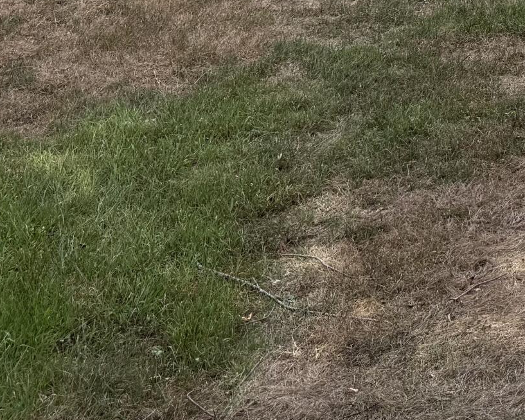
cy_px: -218
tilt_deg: -3.5
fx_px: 1337
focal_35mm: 86
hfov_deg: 19.9
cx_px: 730
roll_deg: -0.7
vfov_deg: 16.3
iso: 100
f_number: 1.78
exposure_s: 1/1689
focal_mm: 6.76
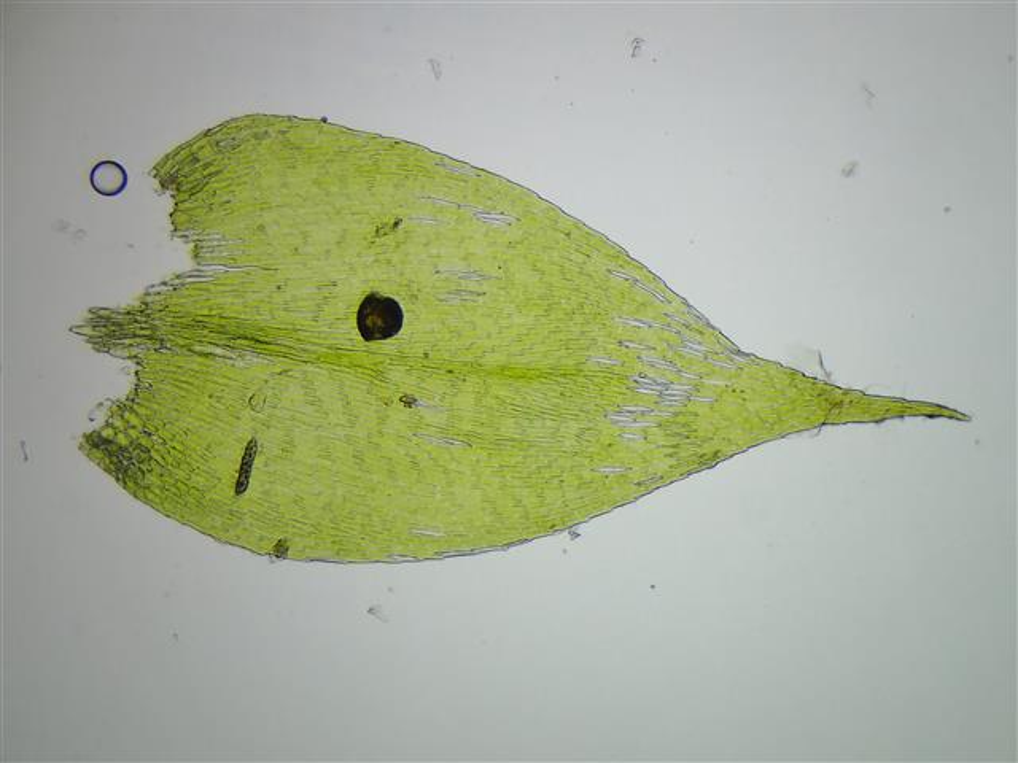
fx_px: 1676
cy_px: 382
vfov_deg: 25.7
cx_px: 509
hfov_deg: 33.8
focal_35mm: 57
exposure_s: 1/80
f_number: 3.5
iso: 200
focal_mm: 10.29
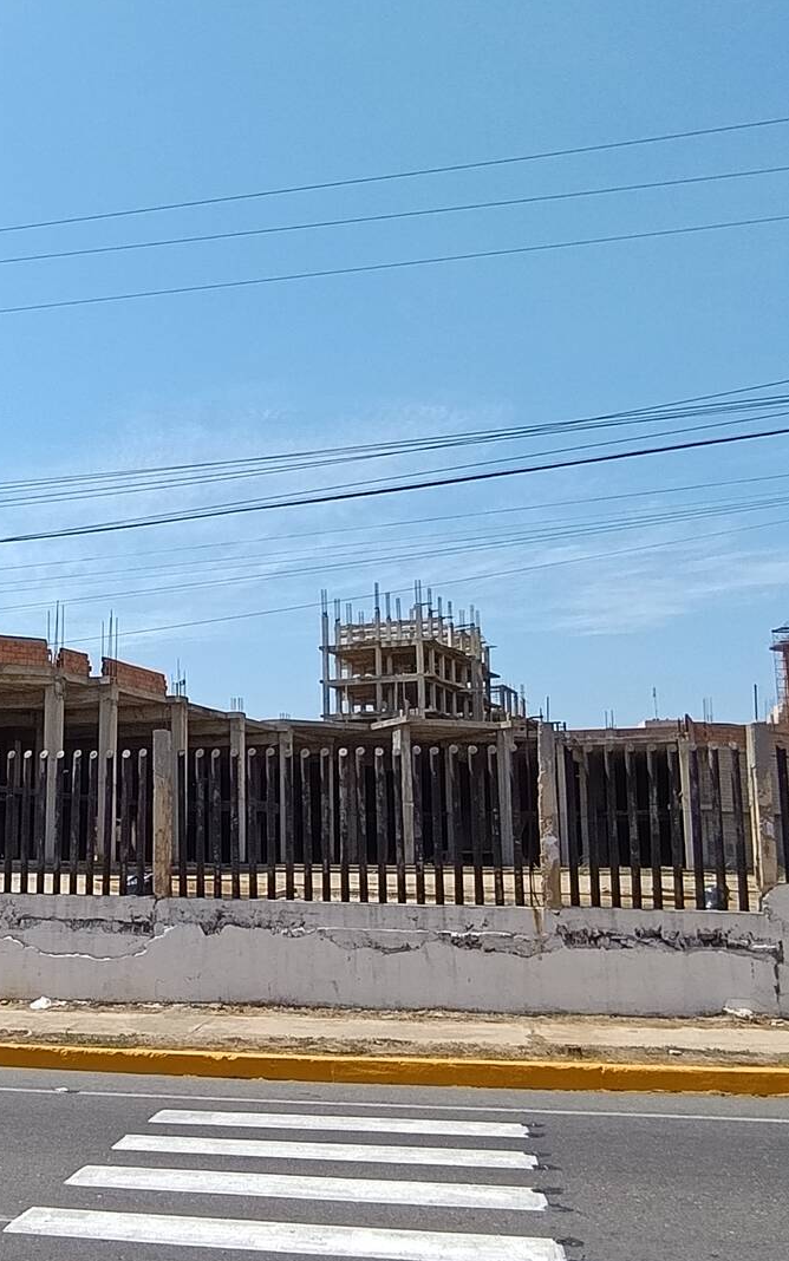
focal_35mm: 30
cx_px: 98
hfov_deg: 39.2
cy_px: 632
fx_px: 1032
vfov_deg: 62.9
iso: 50
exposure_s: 1/1235
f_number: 2.2
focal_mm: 1.65
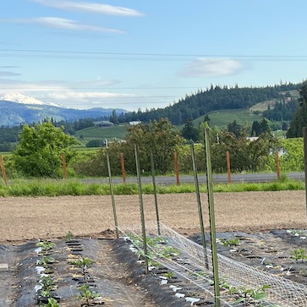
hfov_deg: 20.8
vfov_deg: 21.3
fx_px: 763
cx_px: 395
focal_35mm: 76
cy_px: 359
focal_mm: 5.7
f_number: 1.5
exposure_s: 1/894
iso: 50
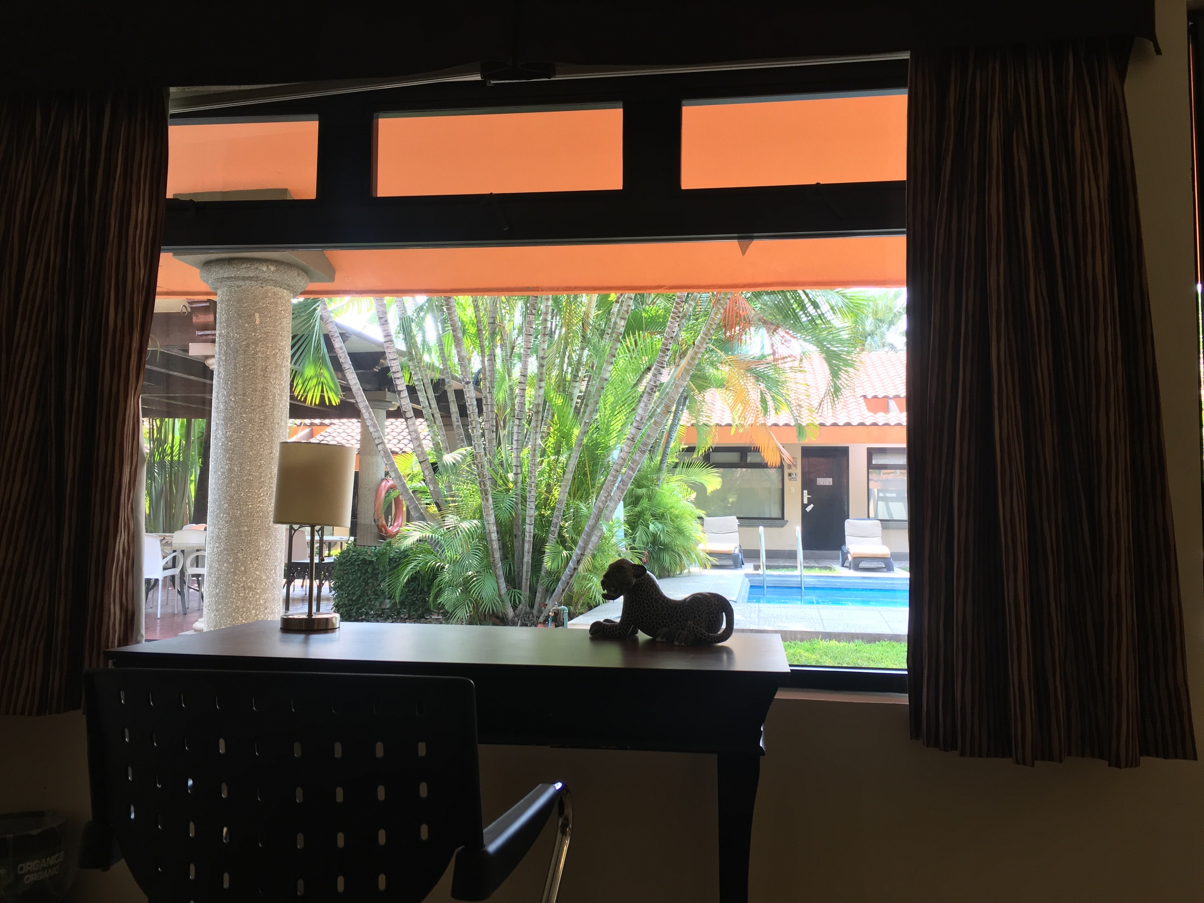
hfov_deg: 61.7
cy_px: 452
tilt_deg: +4.2
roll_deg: -0.9
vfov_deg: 48.2
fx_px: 1009
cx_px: 602
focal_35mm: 29
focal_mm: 4.15
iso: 40
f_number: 2.2
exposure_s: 1/120
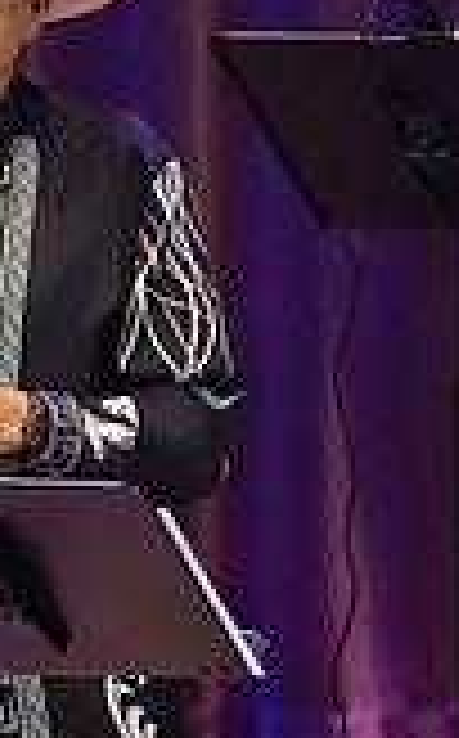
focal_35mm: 1580
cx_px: 252
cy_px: 414
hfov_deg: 0.8
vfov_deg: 1.3
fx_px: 31735
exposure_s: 1/250
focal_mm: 376
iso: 3200
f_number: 5.6
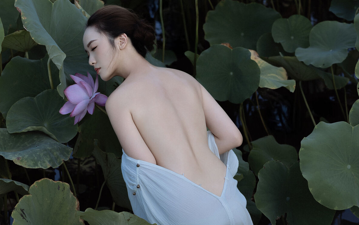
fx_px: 1282
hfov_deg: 15.9
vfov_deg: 10.0
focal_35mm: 131
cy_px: 42
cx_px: 180
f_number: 4
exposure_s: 1/250
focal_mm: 85
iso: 125
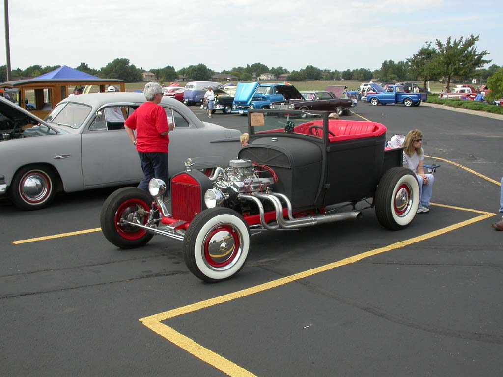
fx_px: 552
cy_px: 188
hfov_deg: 49.0
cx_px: 252
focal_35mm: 38
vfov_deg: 37.7
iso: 100
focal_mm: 7.85
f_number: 6.7
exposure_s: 1/265
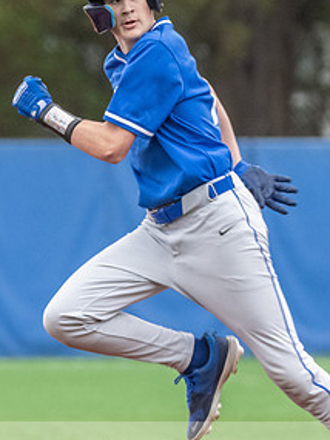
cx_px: 54
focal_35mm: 943
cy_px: 139
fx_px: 11977
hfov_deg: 1.6
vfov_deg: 2.1
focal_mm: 360
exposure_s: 1/1000
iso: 6400
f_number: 5.6
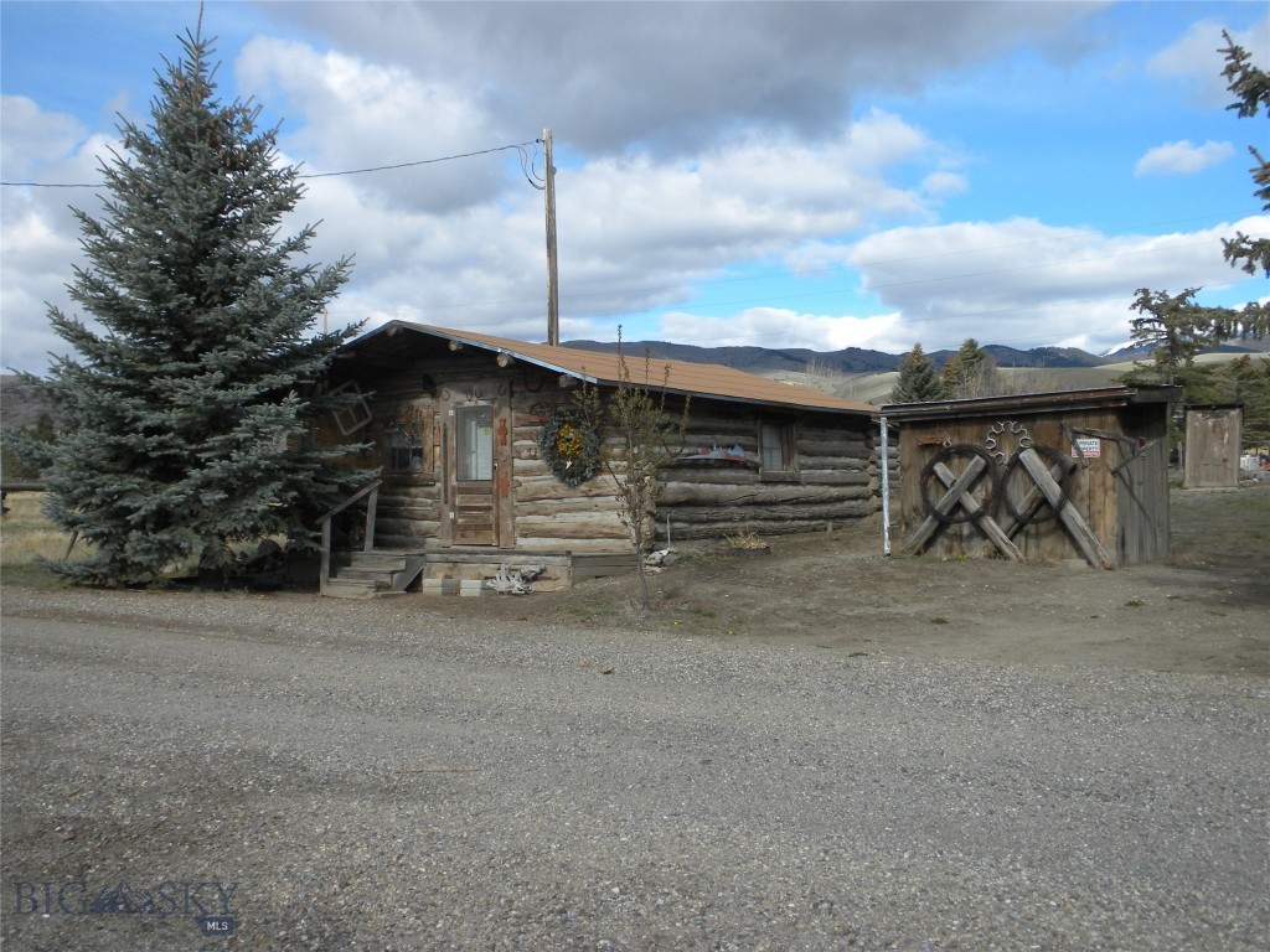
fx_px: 1357
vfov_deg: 38.7
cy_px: 476
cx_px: 635
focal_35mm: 37
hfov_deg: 50.1
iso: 64
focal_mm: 6.6
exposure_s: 1/95.5
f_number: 10
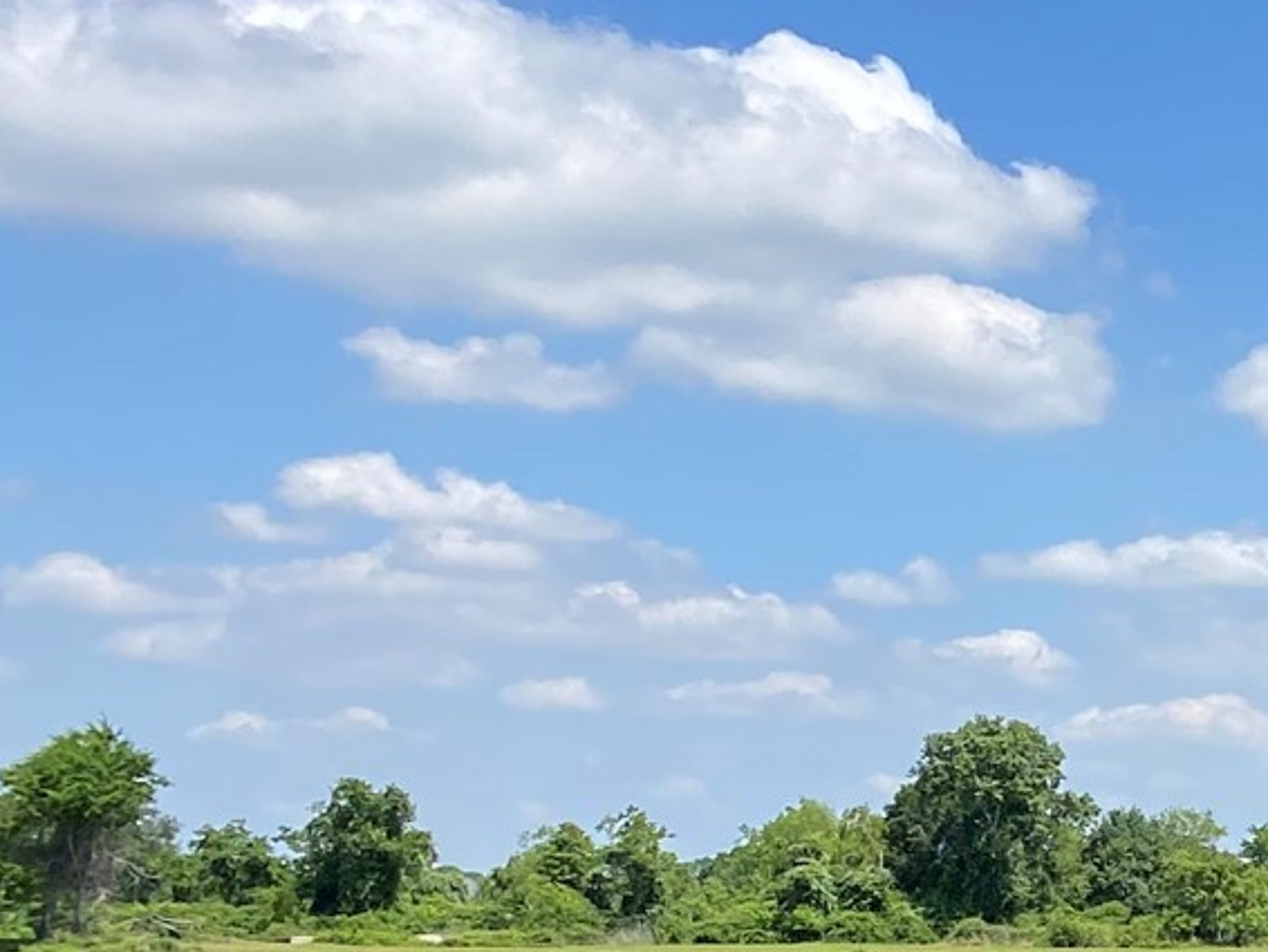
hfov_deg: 17.1
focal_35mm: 94
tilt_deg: -1.2
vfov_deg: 15.3
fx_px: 3445
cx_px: 2276
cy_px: 1044
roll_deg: +0.0
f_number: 1.8
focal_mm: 4.25
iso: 32
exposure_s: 1/3205
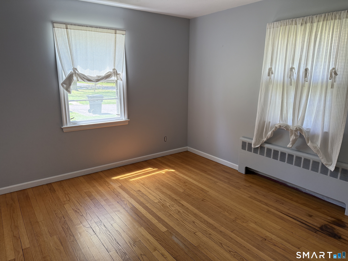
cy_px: 130
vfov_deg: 56.8
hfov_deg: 71.6
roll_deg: -0.3
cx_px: 174
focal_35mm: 24
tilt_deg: -12.7
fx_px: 241
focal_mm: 6.76
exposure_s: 1/232
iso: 160
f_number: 1.78
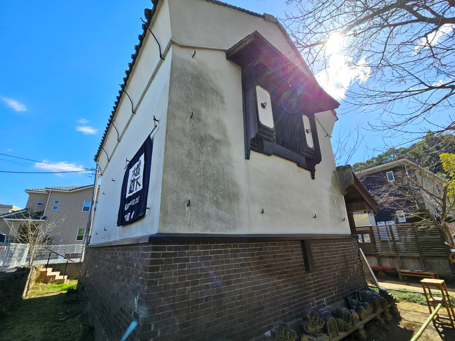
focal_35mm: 14
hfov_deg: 102.0
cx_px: 239
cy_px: 180
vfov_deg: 85.5
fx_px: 184
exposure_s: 1/1809
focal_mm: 2.2
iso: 50
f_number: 2.2
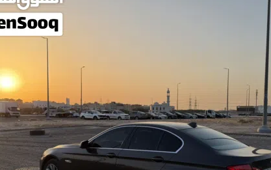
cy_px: 130
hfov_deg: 50.1
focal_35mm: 39
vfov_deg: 32.1
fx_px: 288
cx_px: 161
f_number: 1.78
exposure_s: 1/2611
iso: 80
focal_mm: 6.76
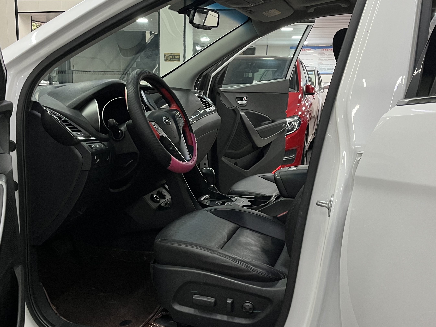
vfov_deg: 36.8
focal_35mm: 39
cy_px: 159
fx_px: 491
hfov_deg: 47.8
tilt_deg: -10.9
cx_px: 202
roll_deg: -1.1
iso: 320
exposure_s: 1/50
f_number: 1.6
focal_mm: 5.1
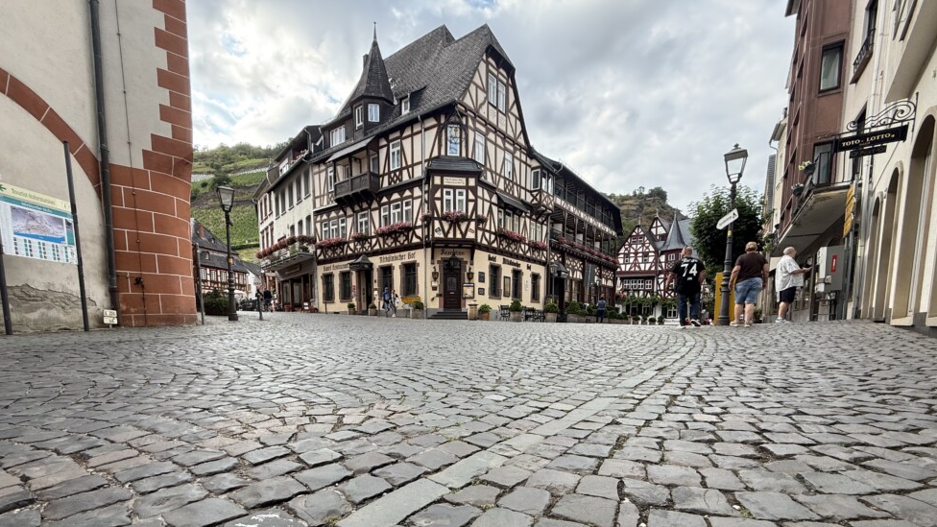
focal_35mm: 16
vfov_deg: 64.7
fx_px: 398
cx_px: 471
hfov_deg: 99.4
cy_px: 366
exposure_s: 1/370
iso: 64
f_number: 2.2
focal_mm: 2.22
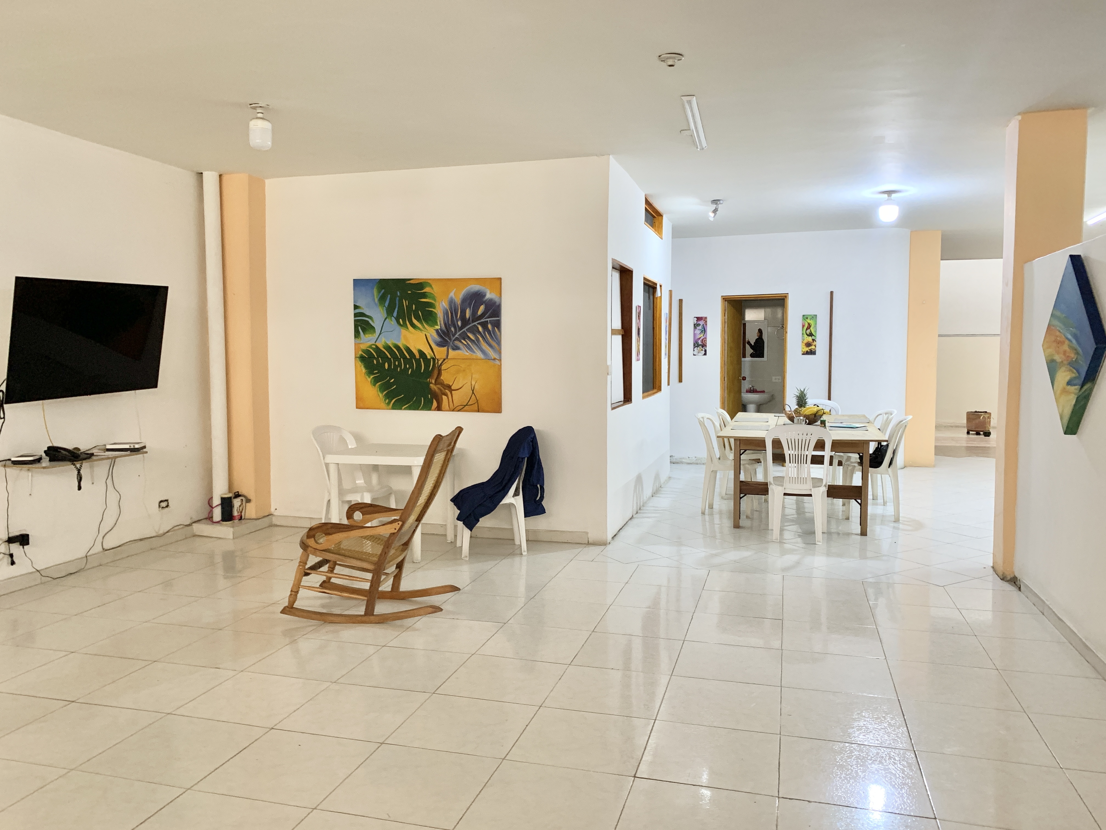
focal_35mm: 26
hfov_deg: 67.3
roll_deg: +2.0
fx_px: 831
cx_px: 553
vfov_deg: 53.1
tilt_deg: -6.7
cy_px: 415
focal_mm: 4.25
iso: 160
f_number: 1.8
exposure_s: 1/60
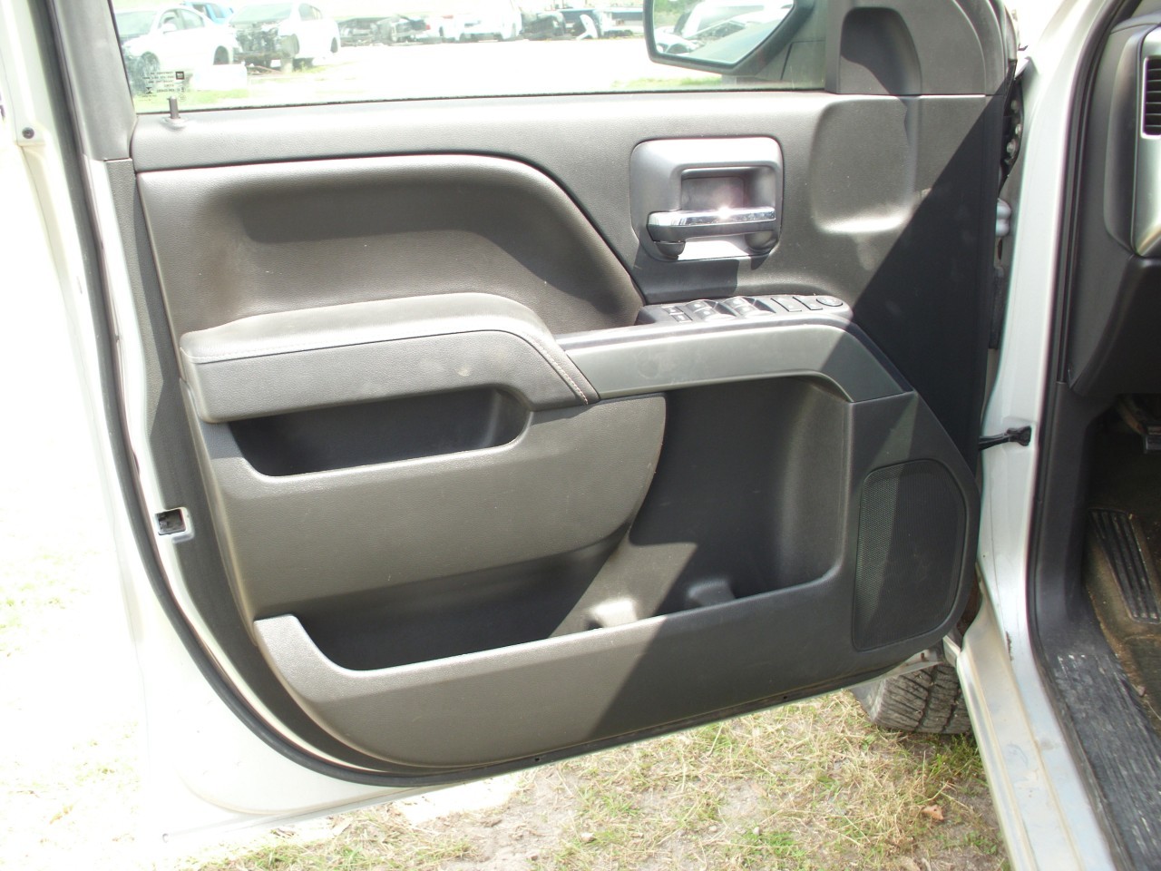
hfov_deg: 49.0
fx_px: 1274
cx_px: 580
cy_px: 436
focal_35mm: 38
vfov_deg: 37.7
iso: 50
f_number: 2.9
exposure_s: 1/94
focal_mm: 6.3
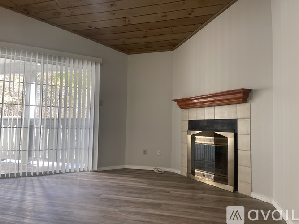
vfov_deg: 54.9
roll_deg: -0.9
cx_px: 150
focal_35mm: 25
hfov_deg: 69.4
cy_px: 112
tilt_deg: +3.5
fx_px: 216
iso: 125
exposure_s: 1/120
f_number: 1.6
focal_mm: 5.1
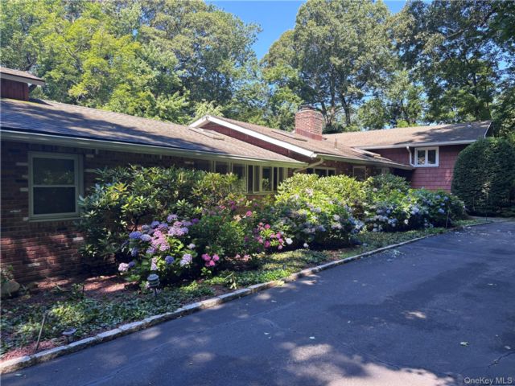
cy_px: 193
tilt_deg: -1.3
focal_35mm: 26
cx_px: 258
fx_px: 387
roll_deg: +0.0
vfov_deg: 53.1
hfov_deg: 67.3
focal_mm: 5.96
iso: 50
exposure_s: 1/365
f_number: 1.6
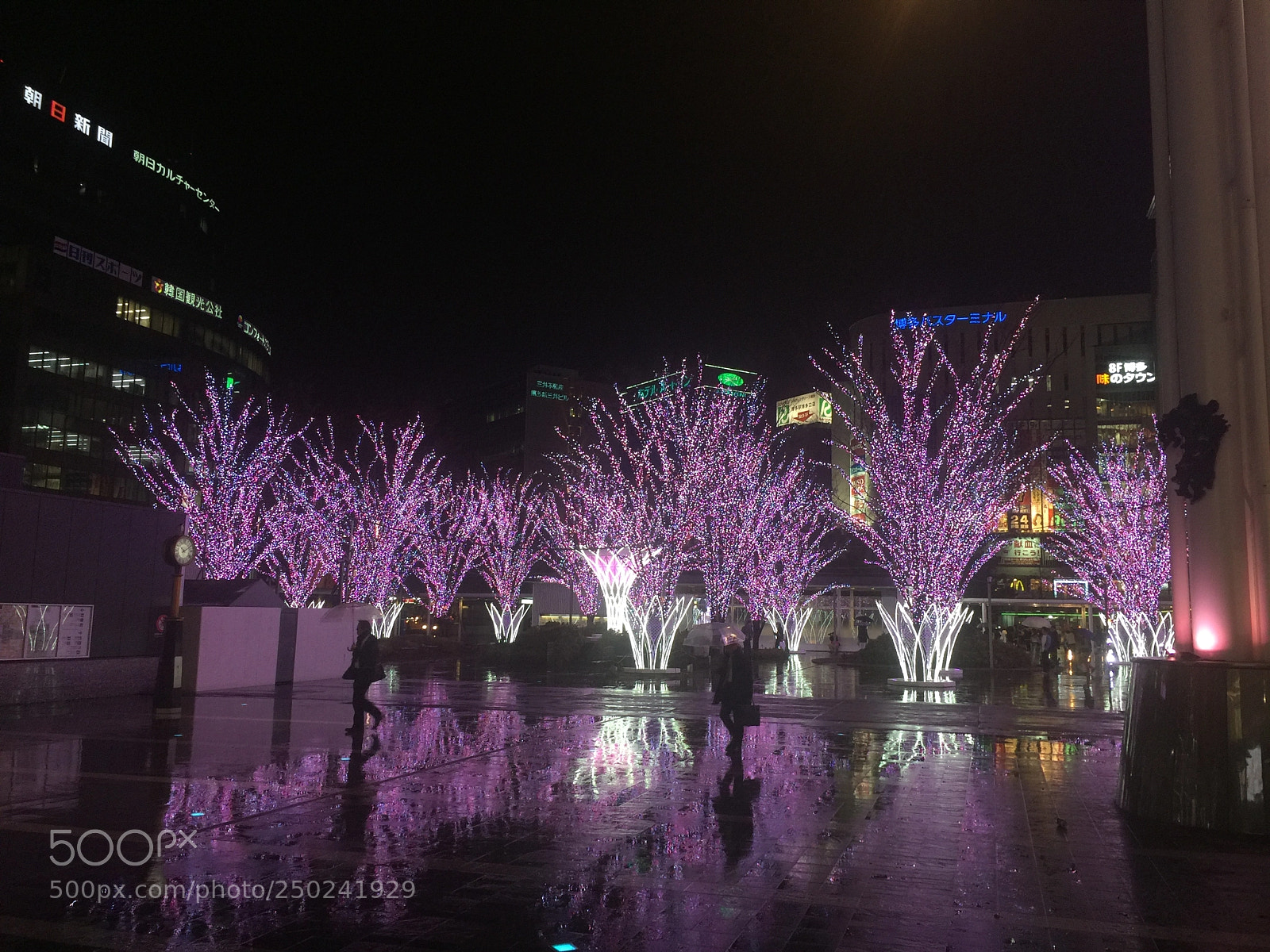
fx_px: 1064
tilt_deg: +7.7
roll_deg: -2.4
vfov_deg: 48.2
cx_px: 635
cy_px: 476
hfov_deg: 61.7
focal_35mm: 29
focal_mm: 4.15
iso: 32
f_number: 2.2
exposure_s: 1/15
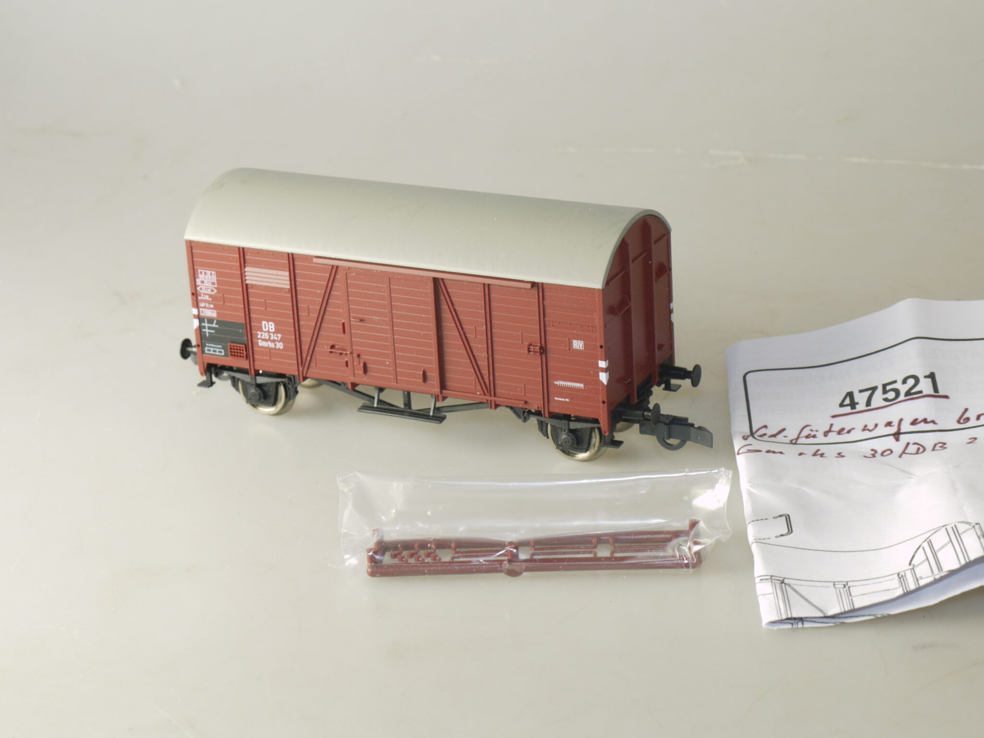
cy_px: 369
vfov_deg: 15.9
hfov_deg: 21.1
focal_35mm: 93
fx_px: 2644
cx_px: 492
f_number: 10
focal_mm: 33
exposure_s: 1/13
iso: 100
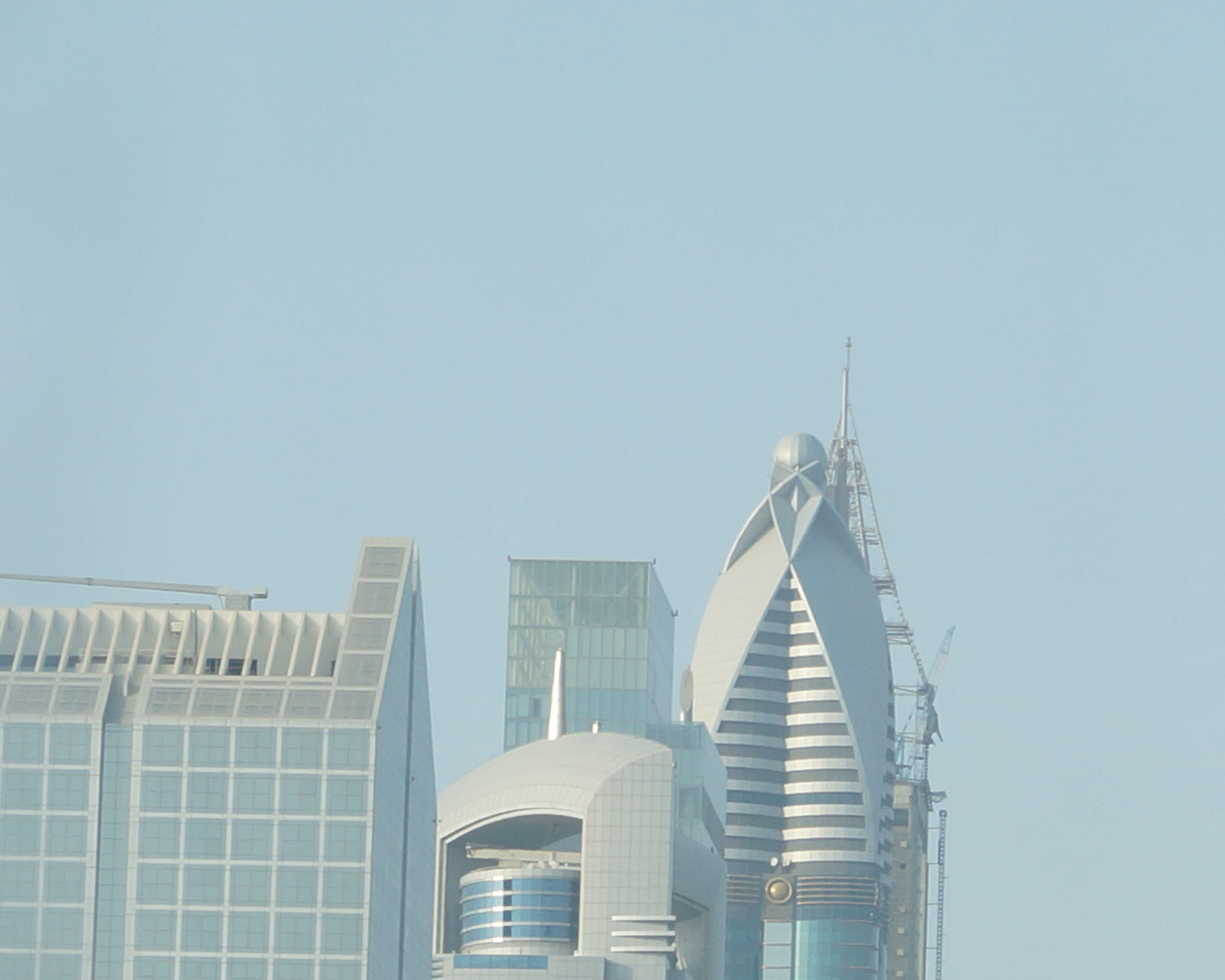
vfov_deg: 6.4
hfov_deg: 8.0
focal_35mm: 241
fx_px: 8738
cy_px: 1343
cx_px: 1288
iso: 200
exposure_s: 1/100
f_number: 10
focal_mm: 44
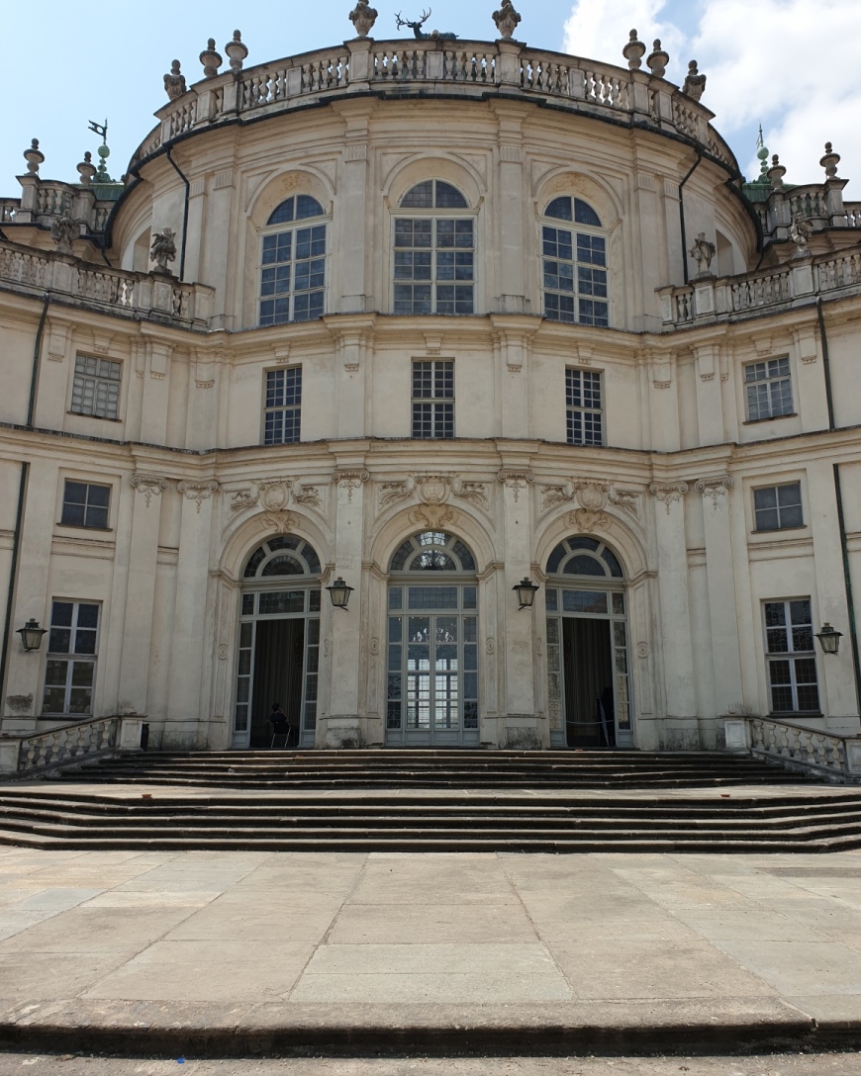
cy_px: 538
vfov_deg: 62.2
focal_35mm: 28
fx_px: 892
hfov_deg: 51.5
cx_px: 440
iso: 50
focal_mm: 4.3
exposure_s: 1/1996
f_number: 2.4
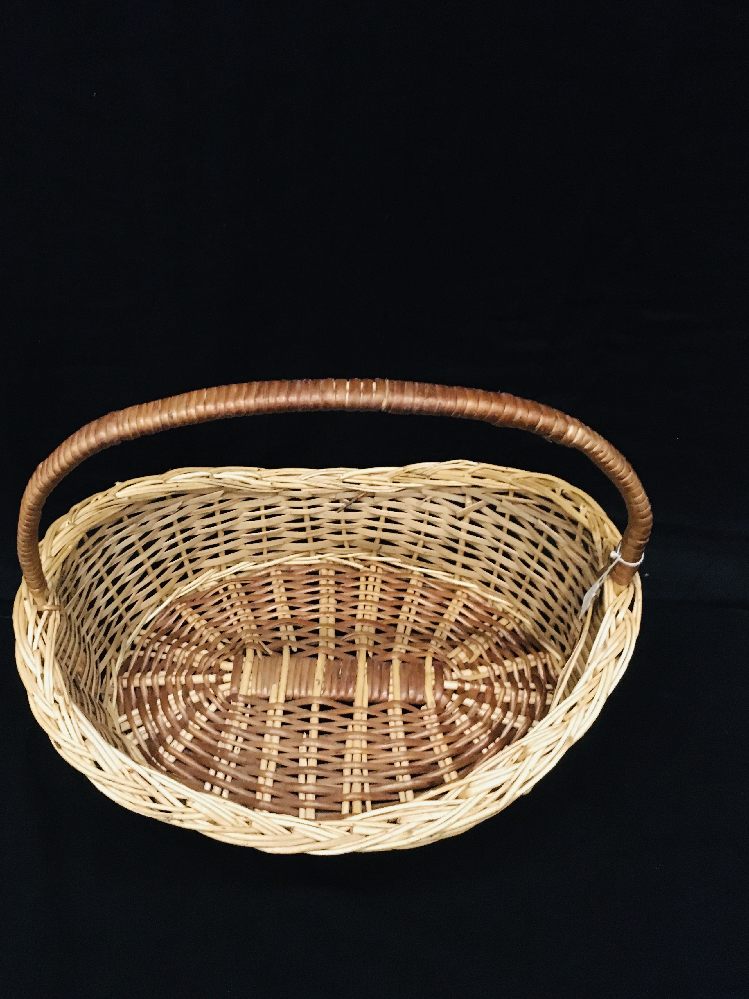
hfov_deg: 41.7
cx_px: 311
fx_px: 981
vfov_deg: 54.0
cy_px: 497
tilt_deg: -46.9
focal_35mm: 34
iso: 320
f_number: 2.2
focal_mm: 4.15
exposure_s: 1/17
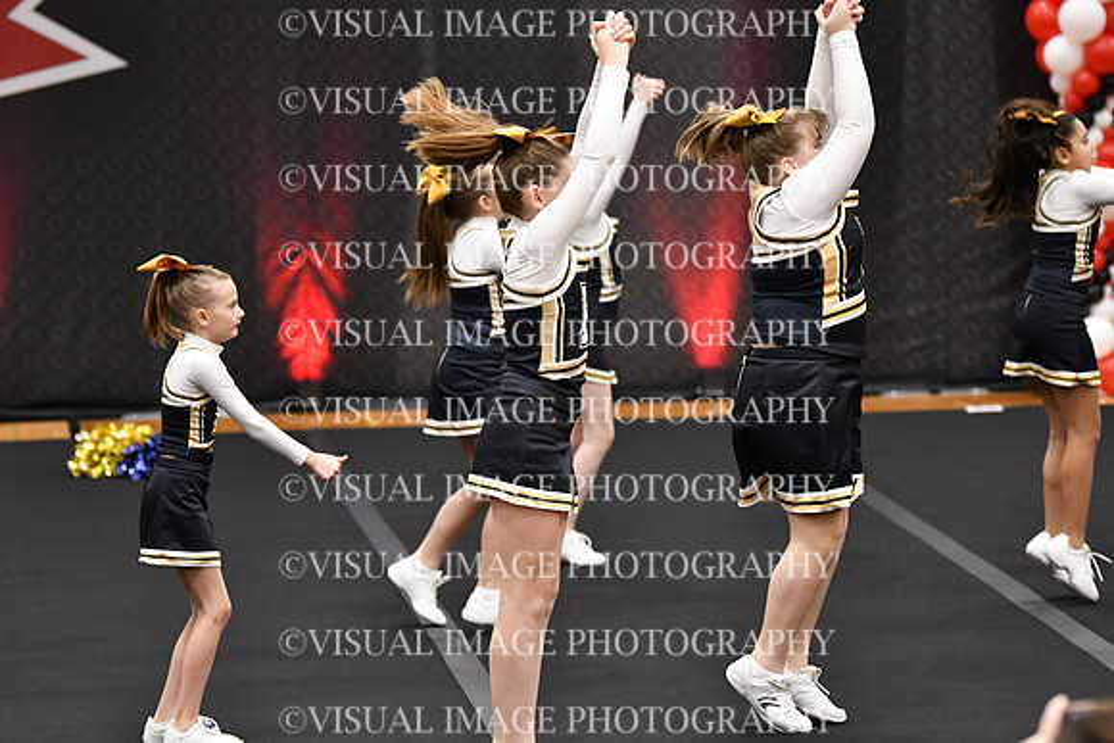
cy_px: 372
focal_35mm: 195
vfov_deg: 7.0
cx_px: 557
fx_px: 6035
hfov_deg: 10.5
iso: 5000
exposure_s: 1/800
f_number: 2.8
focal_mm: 130
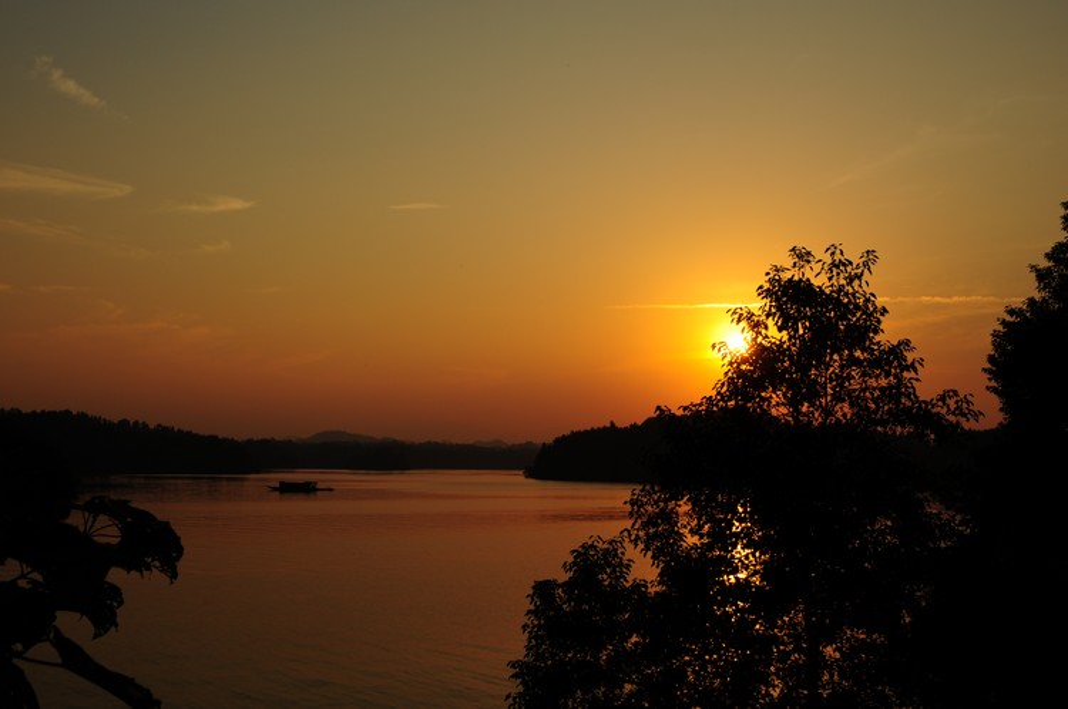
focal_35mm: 39
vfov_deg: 34.1
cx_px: 534
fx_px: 1155
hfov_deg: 49.6
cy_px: 354
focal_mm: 26
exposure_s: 1/640
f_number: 8
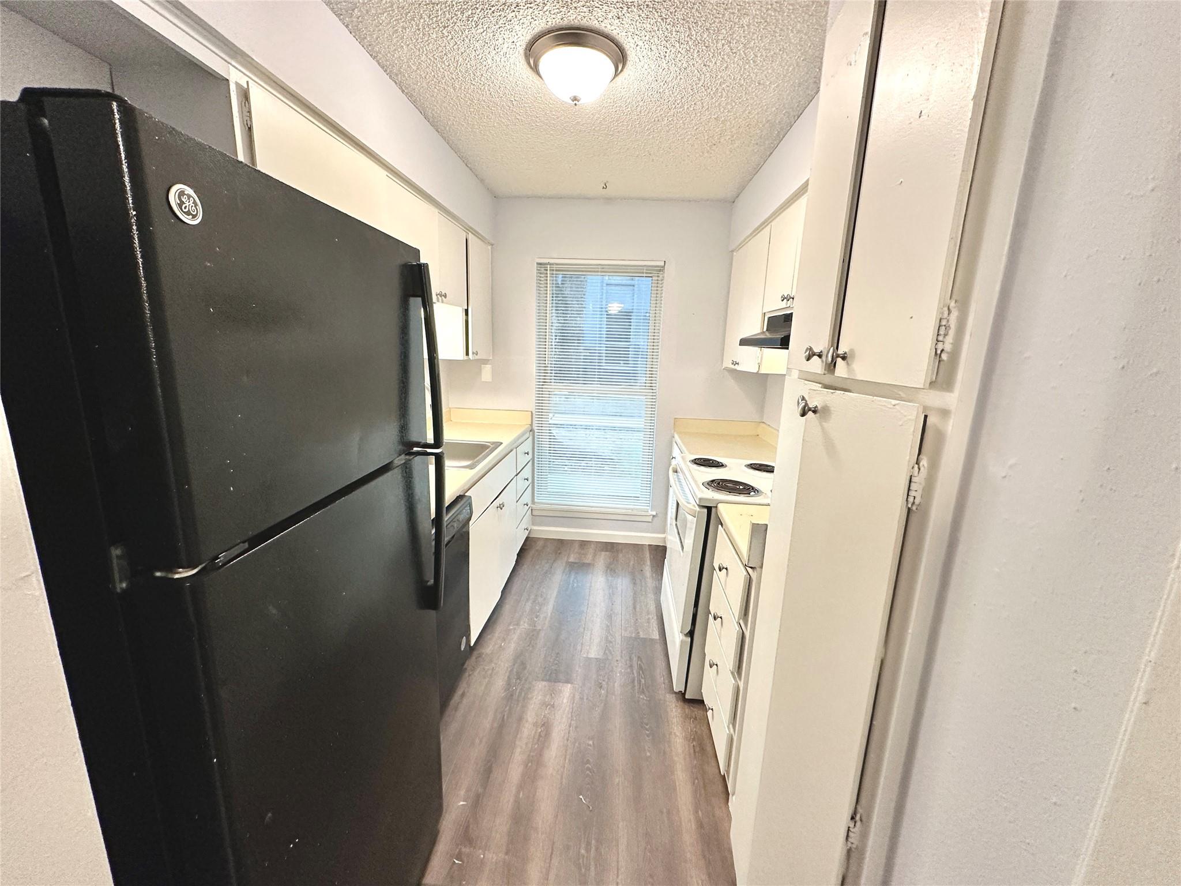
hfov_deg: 102.1
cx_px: 590
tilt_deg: -10.3
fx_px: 478
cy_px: 443
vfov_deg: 85.7
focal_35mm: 14
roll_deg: -2.1
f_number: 2.2
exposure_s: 1/120
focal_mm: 2.22
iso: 200
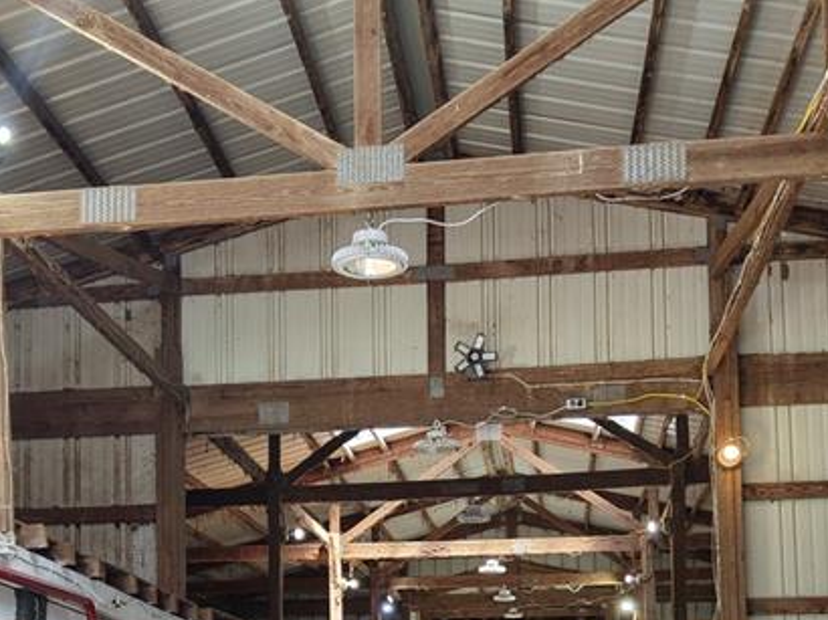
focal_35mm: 60
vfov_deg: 23.4
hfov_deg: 32.1
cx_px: 321
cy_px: 610
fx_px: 1434
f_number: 1.8
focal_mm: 8.67
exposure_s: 1/320
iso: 400
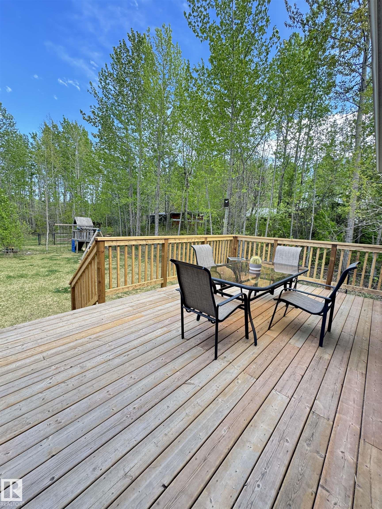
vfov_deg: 102.1
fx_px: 206
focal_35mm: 14
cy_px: 254
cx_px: 191
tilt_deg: -7.6
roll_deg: -2.4
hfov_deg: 85.7
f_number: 2.2
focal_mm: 2.22
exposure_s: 1/99
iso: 64
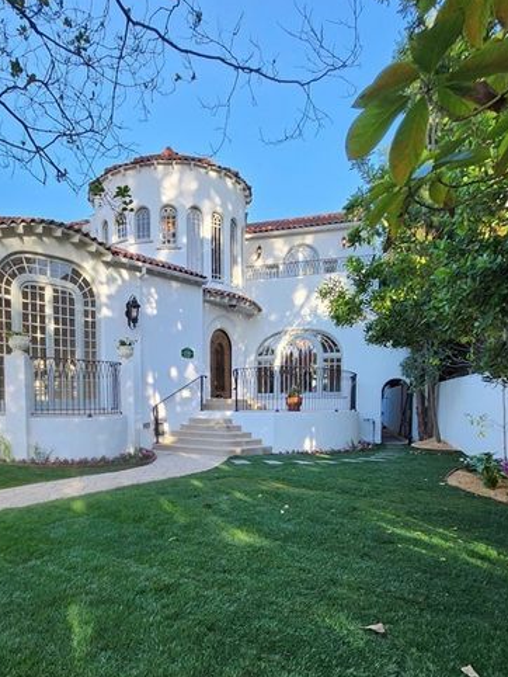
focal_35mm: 23
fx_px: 450
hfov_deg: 57.9
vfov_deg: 71.9
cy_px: 447
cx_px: 180
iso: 32
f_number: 2.2
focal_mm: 1.74
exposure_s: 1/135
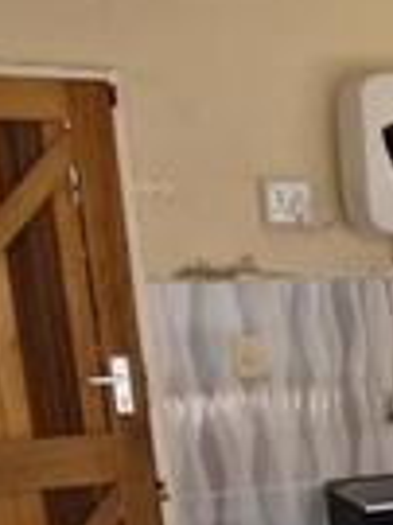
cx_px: 817
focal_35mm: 77
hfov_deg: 15.0
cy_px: 471
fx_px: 1167
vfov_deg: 24.6
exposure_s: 1/50
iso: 64
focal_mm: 1.74
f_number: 2.2
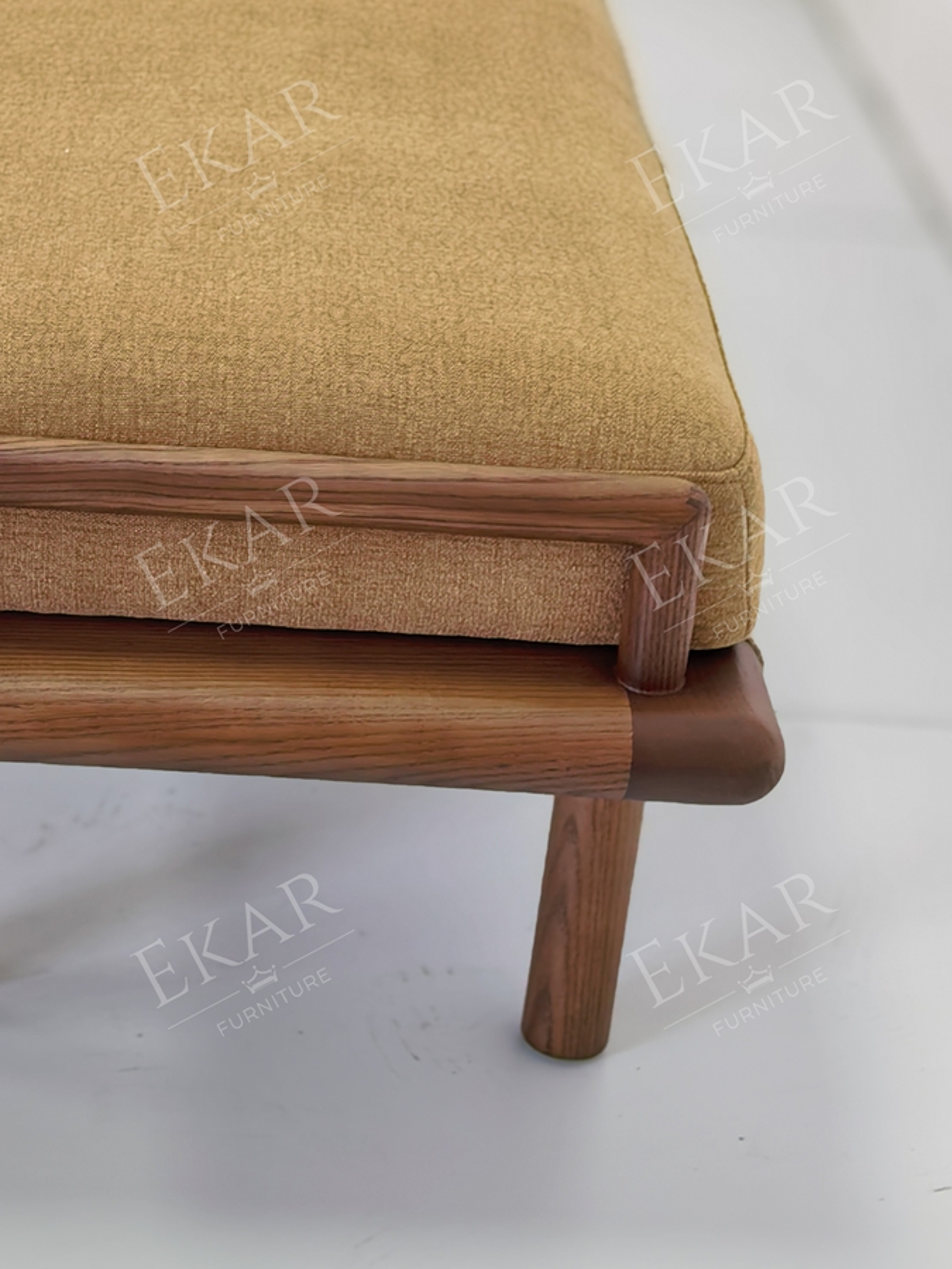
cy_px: 508
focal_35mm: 80
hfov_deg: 18.3
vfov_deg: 24.4
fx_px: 2934
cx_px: 260
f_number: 2.4
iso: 64
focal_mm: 5.52
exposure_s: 1/100
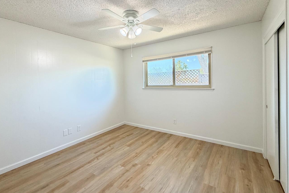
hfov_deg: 93.3
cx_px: 141
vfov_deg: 70.1
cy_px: 84
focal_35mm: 17
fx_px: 136
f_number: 2.2
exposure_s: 1/120
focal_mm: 2.22
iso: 160
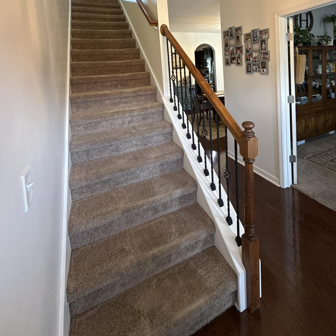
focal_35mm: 19
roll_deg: +2.8
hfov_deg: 77.2
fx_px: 209
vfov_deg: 72.3
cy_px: 84
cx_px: 192
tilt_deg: -3.8
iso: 160
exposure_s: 1/60
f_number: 2.2
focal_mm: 2.22
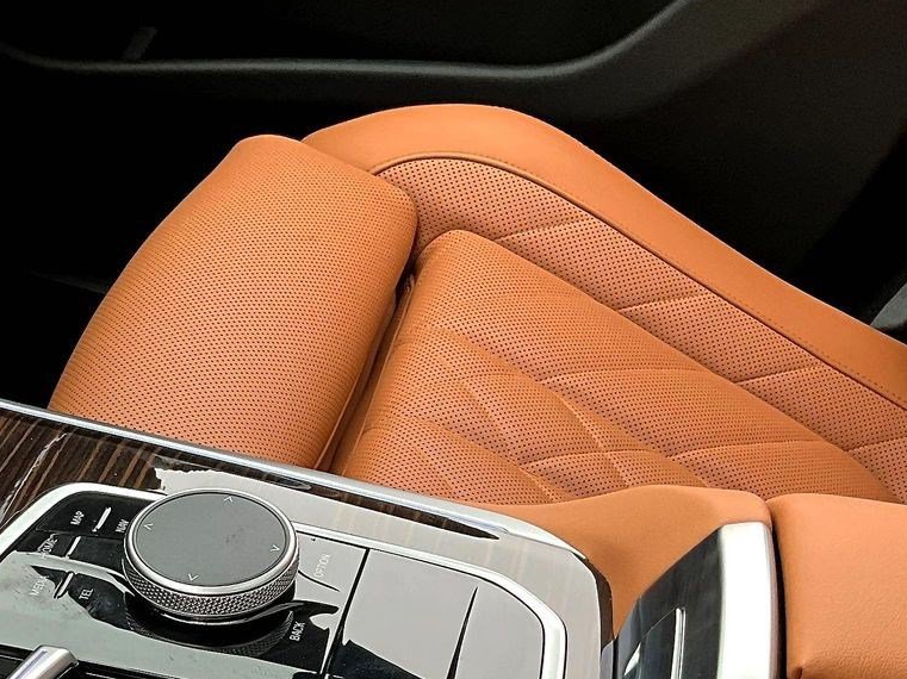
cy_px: 687
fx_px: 1598
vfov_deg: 23.0
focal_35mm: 61
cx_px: 98
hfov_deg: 30.4
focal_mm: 3
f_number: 1.8
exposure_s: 1/122
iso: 40
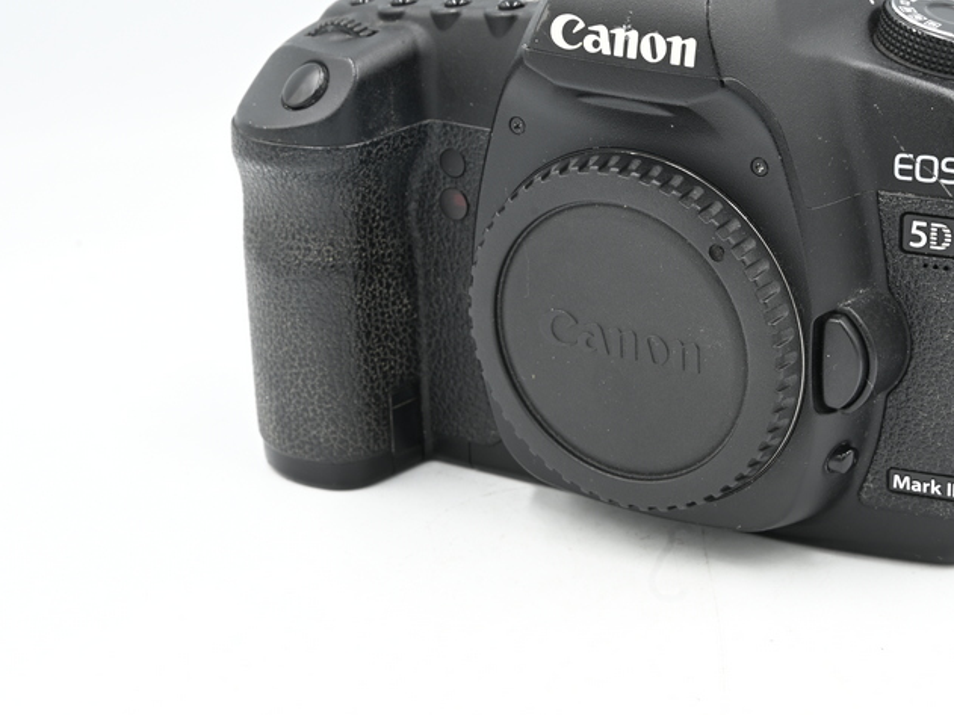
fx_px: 2645
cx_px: 738
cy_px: 238
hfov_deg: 20.3
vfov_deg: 15.4
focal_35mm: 96
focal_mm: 63
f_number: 14
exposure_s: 1/8
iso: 100
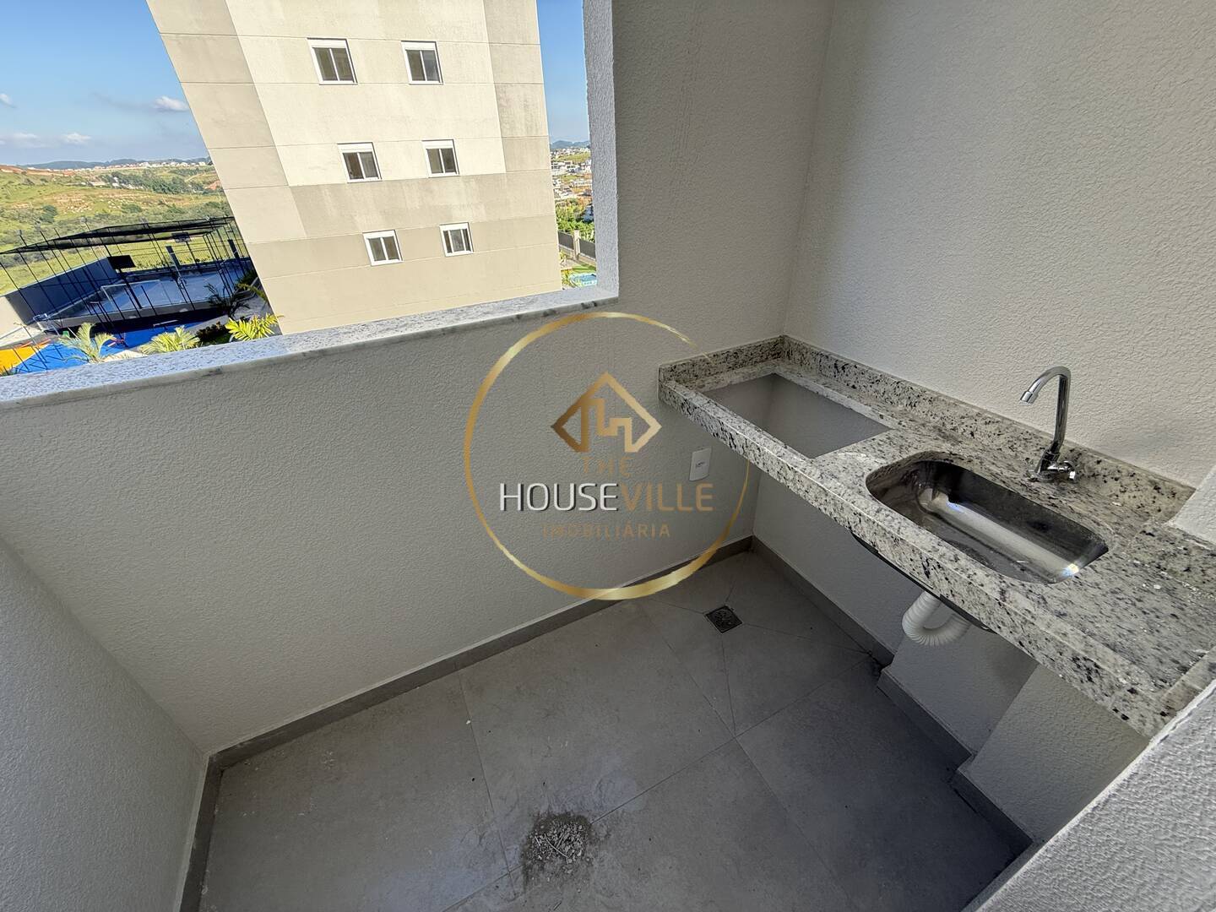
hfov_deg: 102.1
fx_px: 492
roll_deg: +3.9
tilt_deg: -31.0
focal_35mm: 14
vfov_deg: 85.7
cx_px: 608
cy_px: 456
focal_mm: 2.22
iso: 64
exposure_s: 1/342
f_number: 2.2
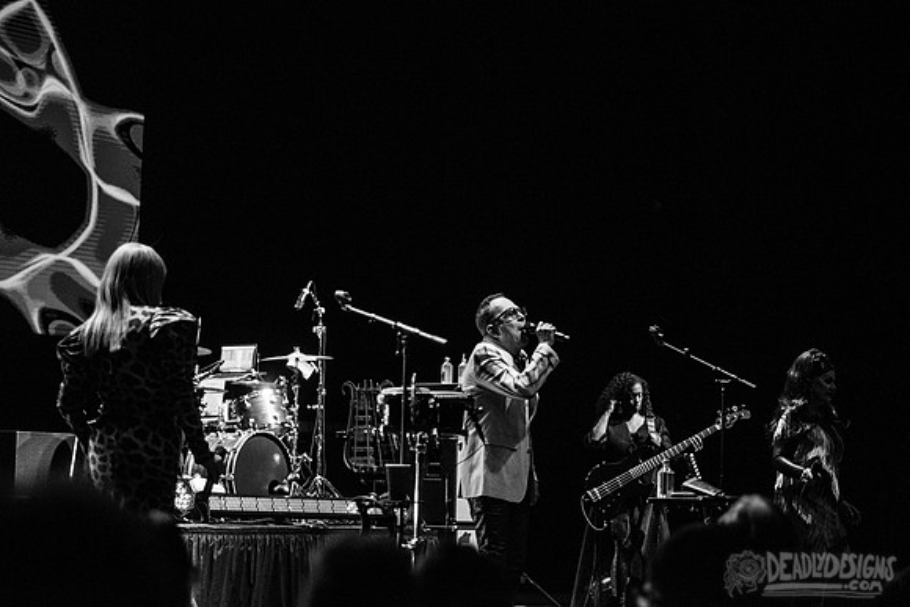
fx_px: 2402
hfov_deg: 21.5
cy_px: 304
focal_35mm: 95
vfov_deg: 14.4
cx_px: 455
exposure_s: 1/640
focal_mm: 95
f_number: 3.2
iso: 1250
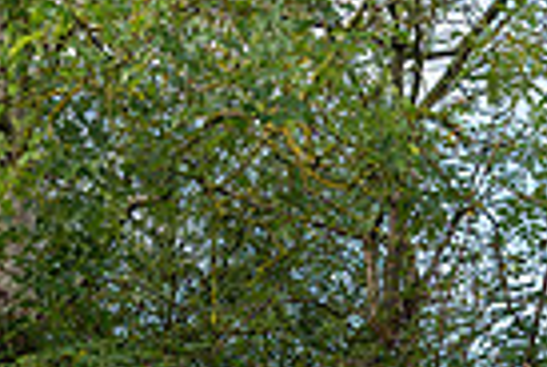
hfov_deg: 15.0
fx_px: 2056
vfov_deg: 9.8
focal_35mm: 135
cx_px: 515
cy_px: 628
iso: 200
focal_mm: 32
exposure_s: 1/125
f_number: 5.6
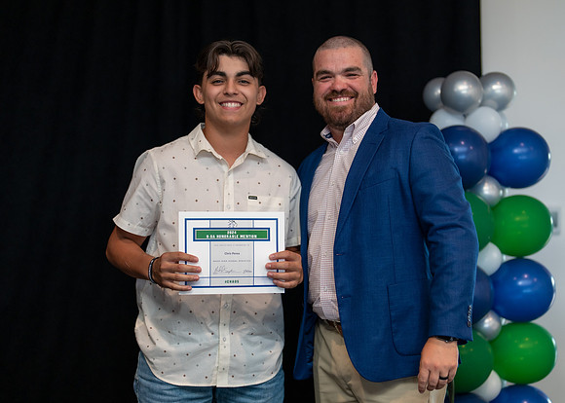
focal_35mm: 62
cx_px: 294
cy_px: 214
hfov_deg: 31.7
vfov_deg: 22.9
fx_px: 996
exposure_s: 1/320
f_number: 1.2
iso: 200
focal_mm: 50
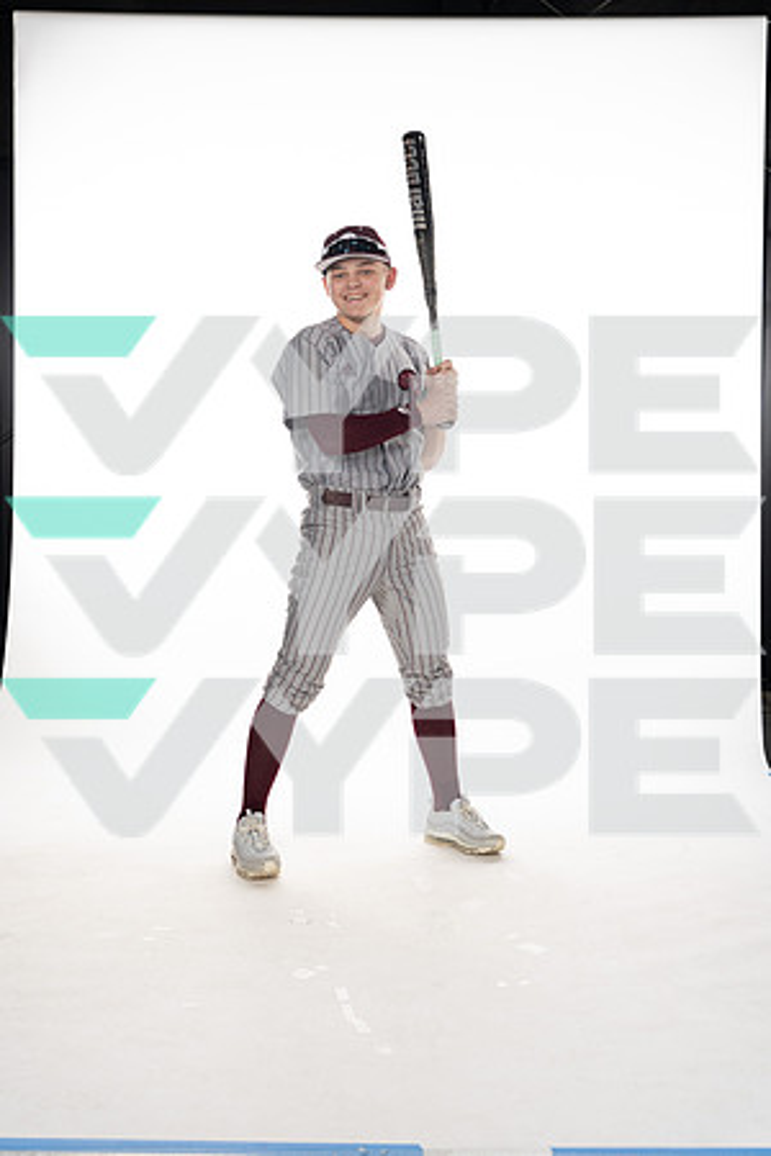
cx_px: 386
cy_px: 578
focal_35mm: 49
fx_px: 1574
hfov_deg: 27.5
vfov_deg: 40.3
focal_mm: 49
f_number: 6.3
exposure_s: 1/250
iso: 400
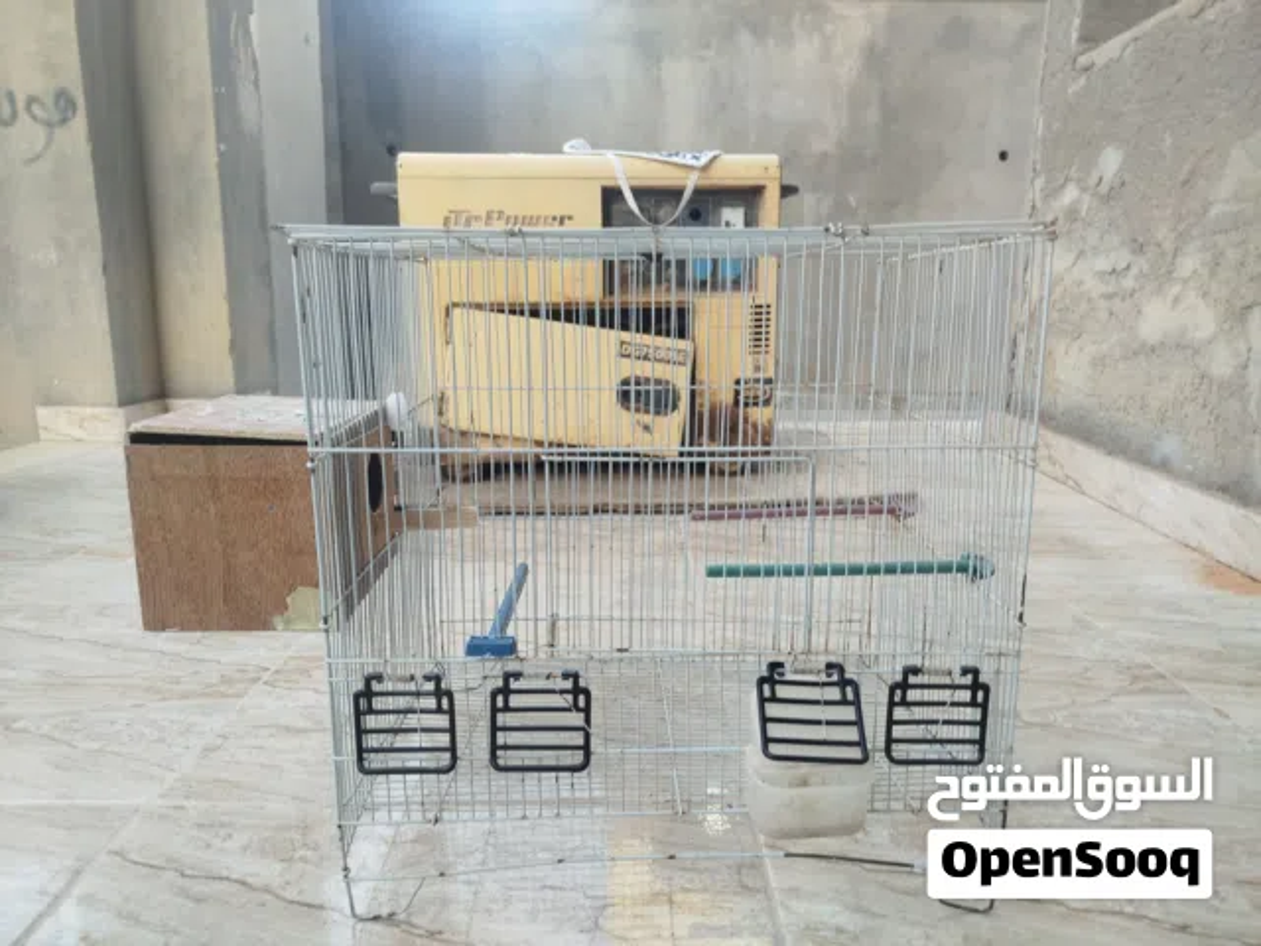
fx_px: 874
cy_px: 473
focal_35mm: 24
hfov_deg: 71.6
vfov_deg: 56.8
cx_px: 630
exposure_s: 1/50
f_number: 1.7
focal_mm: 5.31
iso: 80
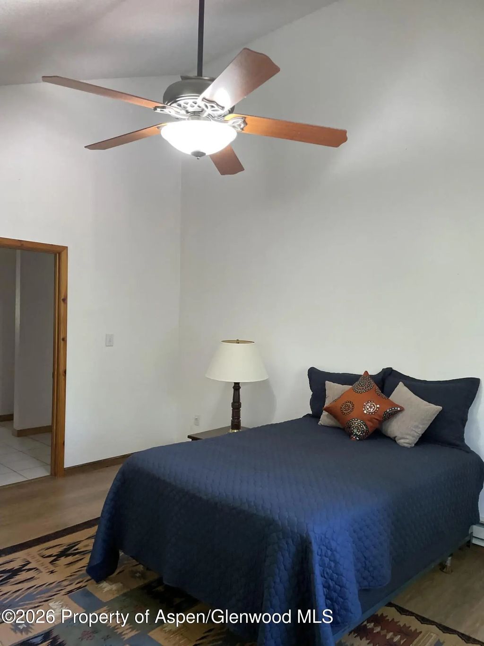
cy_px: 323
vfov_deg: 67.3
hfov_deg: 53.1
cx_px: 242
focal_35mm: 26
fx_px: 485
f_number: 1.6
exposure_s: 1/60
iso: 320
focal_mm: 4.2
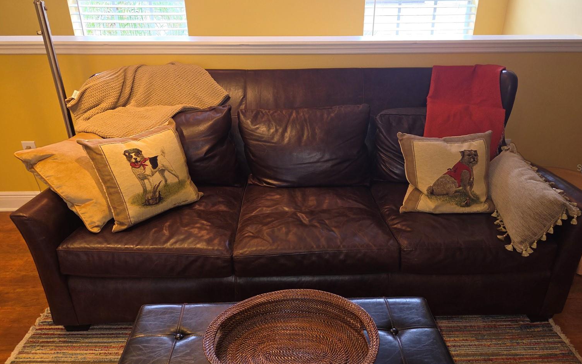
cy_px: 167
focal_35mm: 26
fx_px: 412
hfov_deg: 70.4
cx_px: 303
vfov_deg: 47.6
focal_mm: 5.4
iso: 100
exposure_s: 1/40
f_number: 1.8
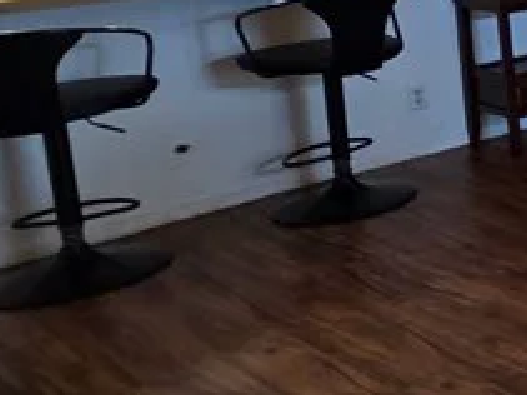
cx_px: 1139
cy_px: -50
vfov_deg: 21.9
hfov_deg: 17.4
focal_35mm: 63
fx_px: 959
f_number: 2.2
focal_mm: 2.2
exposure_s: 1/60
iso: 160
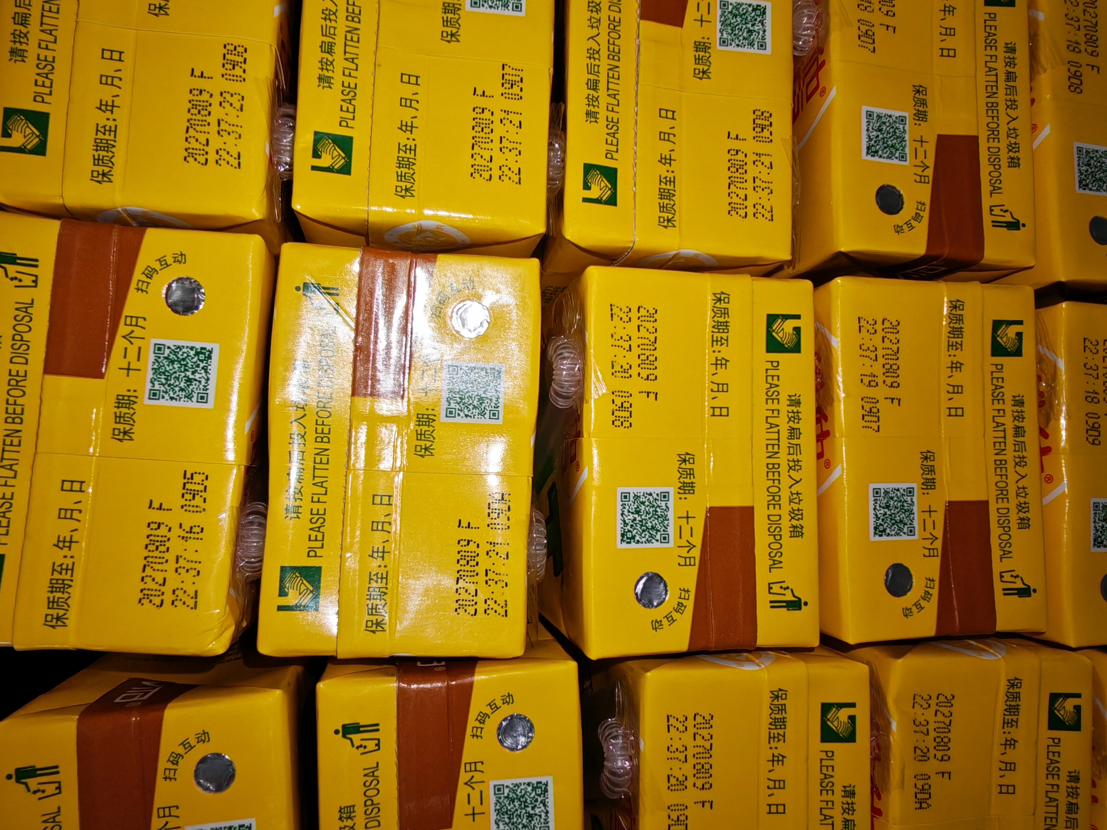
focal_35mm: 27
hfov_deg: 65.3
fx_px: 863
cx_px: 554
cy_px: 415
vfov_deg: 51.4
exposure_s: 1/100
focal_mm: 1.96
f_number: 2.2
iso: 100
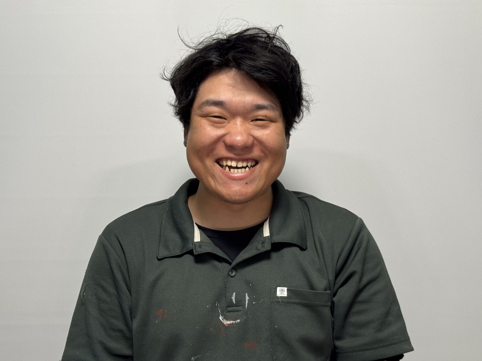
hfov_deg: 39.7
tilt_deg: -0.8
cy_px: 180
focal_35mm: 48
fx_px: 668
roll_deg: +0.1
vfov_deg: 30.3
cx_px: 241
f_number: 1.78
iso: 100
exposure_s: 1/64
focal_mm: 6.76
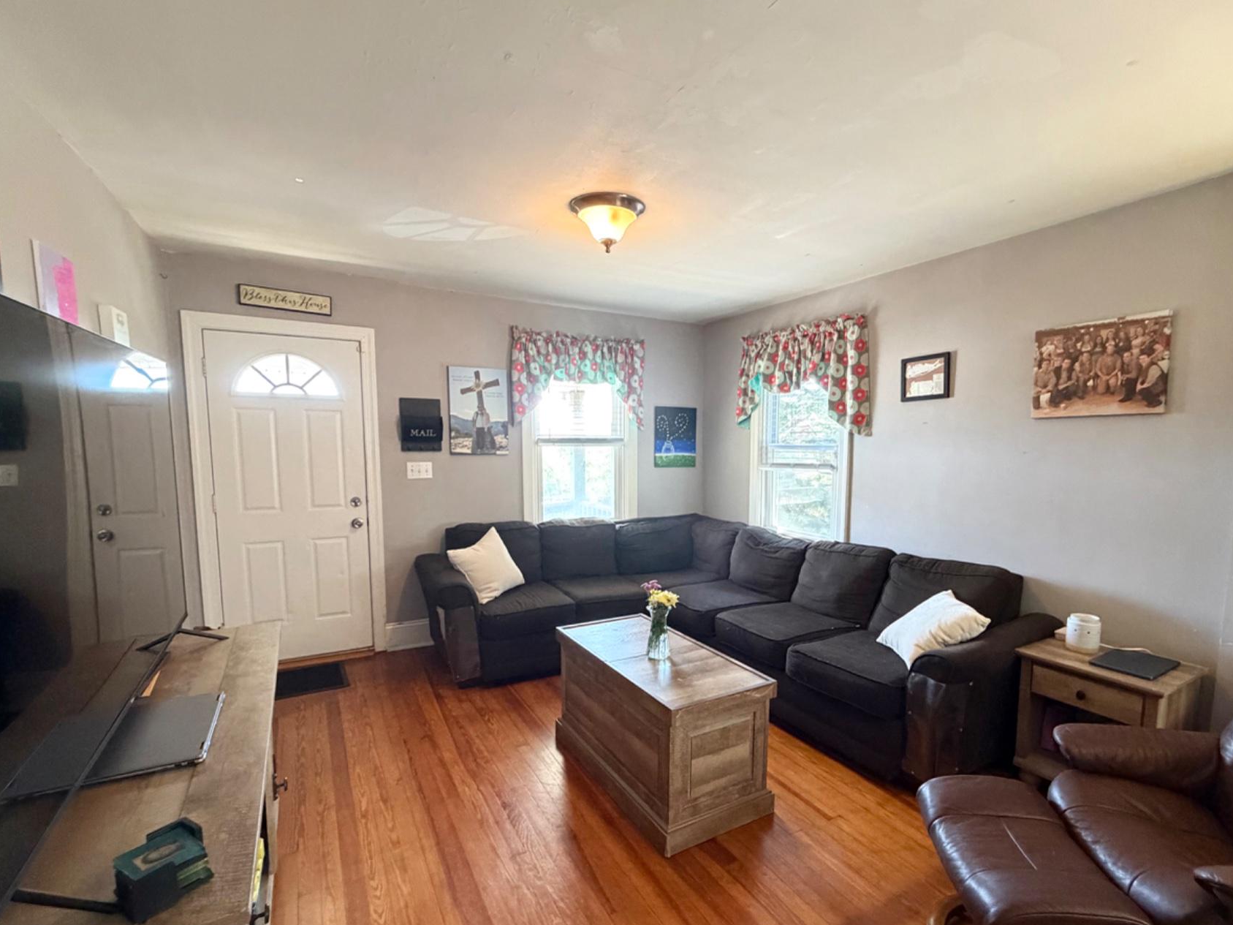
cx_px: 664
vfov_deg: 74.6
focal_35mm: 17
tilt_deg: -6.6
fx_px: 605
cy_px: 503
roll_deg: -0.5
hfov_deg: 90.9
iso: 640
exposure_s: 1/60
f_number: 2.2
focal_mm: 2.22
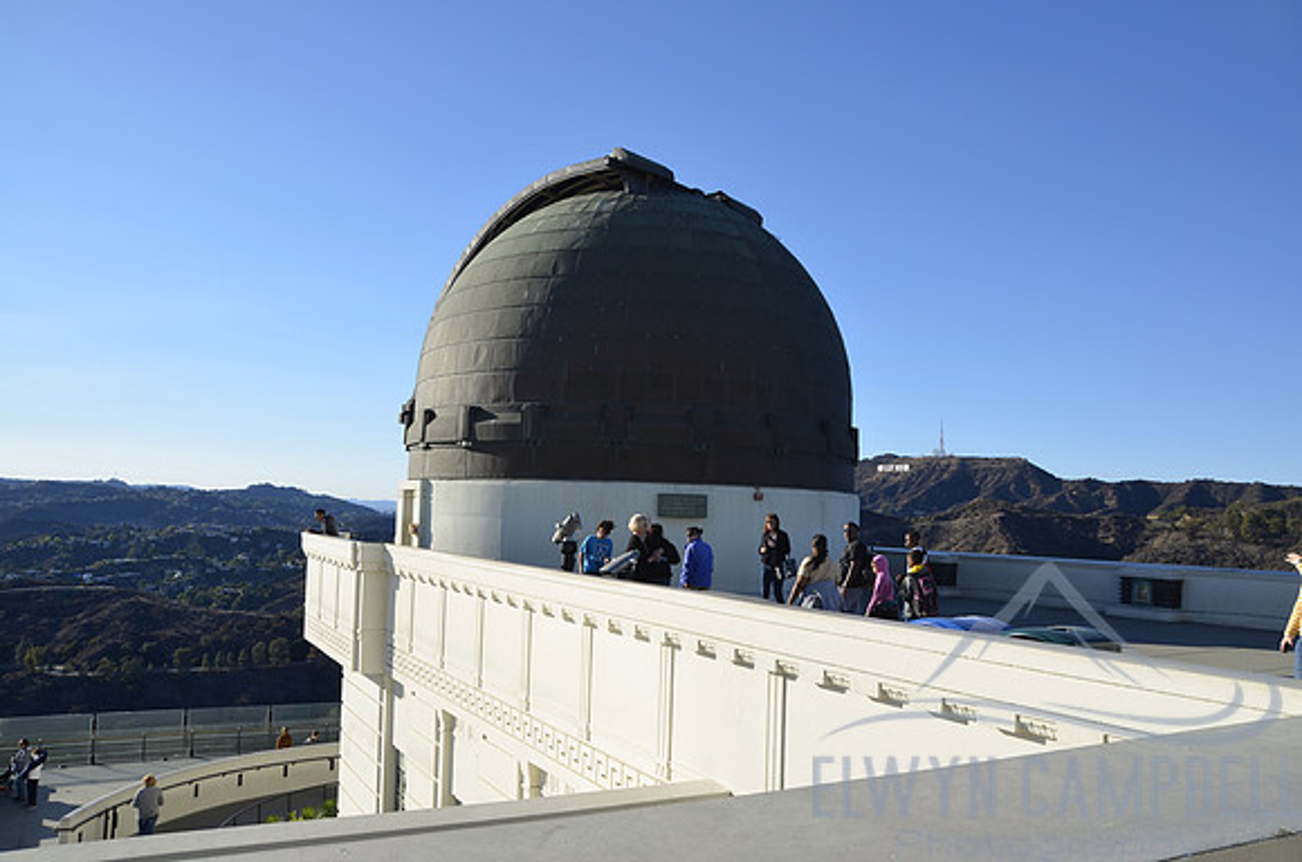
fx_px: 974
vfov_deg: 47.7
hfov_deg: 67.5
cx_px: 651
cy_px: 431
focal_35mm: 27
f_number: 8
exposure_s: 1/250
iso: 100
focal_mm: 18
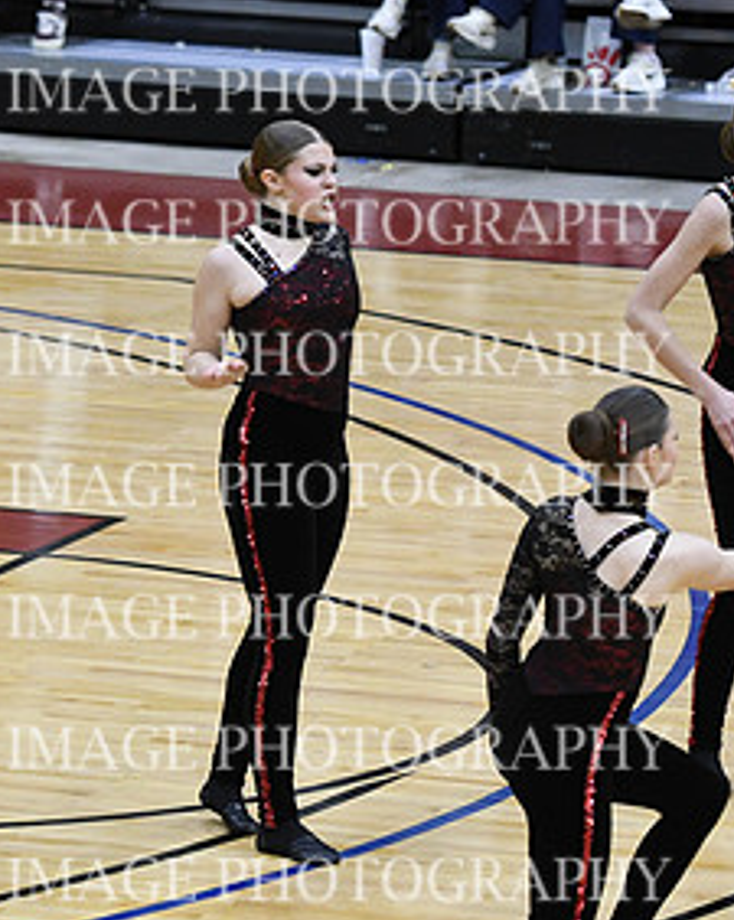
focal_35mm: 290
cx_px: 199
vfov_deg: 6.7
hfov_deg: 5.3
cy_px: 419
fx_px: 7888
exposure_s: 1/400
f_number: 2.8
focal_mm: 100
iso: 3200
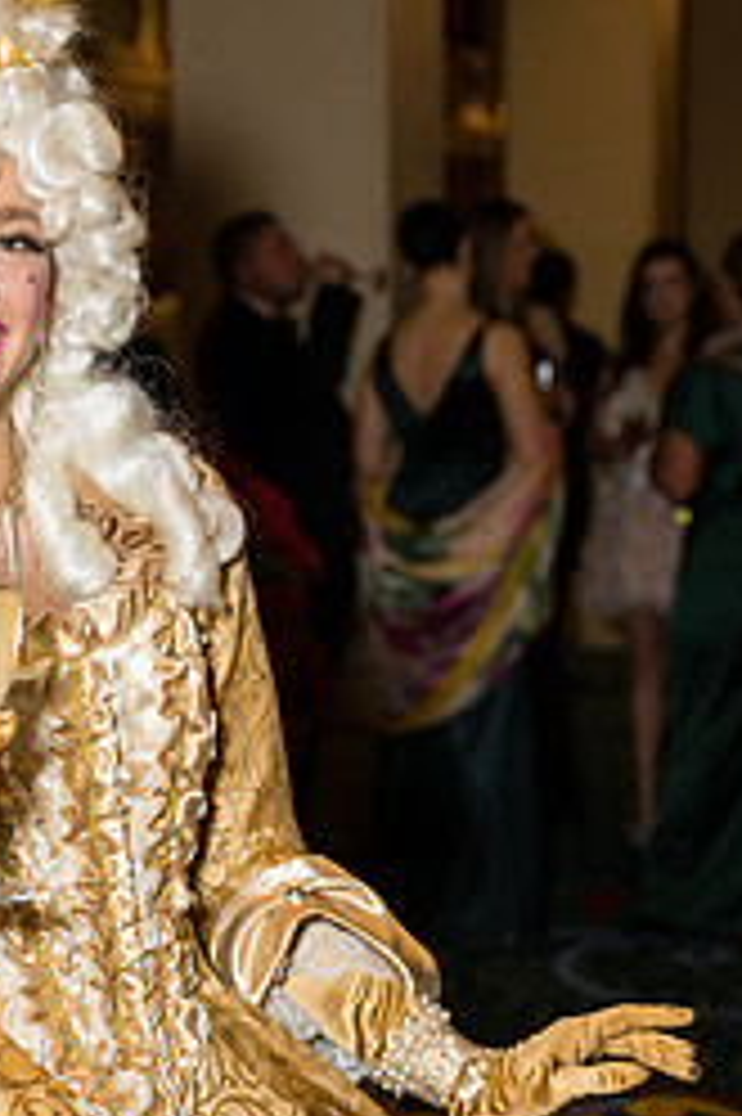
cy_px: 540
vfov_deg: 25.4
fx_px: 2477
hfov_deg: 16.9
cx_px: 144
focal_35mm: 80
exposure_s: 1/200
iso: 800
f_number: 3.2
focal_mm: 44
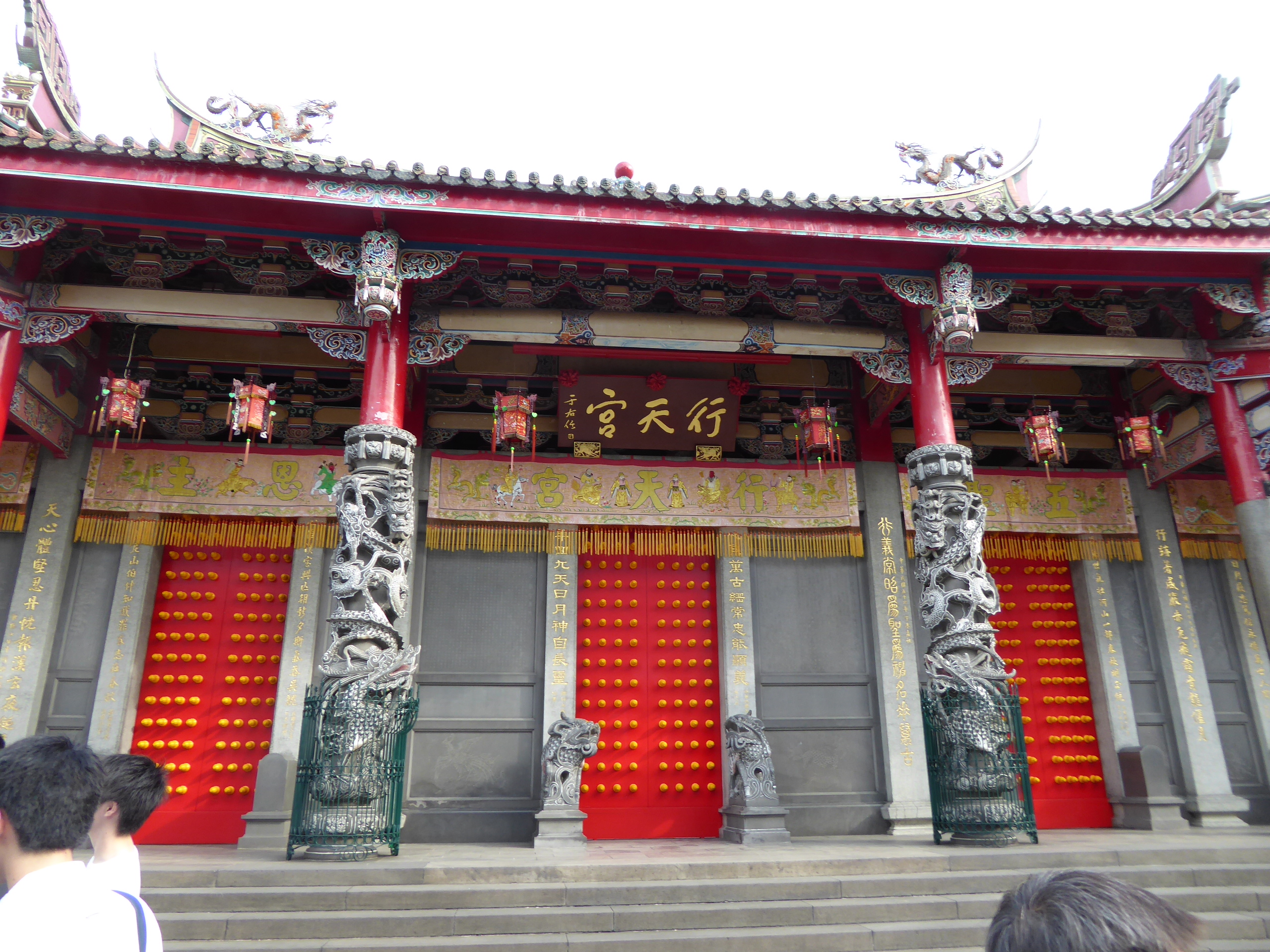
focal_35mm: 25
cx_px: 635
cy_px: 476
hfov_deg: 69.4
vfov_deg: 54.9
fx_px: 917
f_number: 3.3
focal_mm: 4.3
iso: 100
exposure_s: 1/125
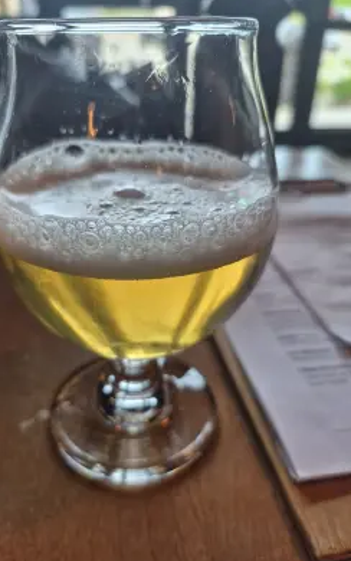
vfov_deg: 72.5
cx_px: 147
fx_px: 382
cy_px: 283
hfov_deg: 49.1
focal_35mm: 25
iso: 100
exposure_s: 1/120
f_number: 1.8
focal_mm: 5.4
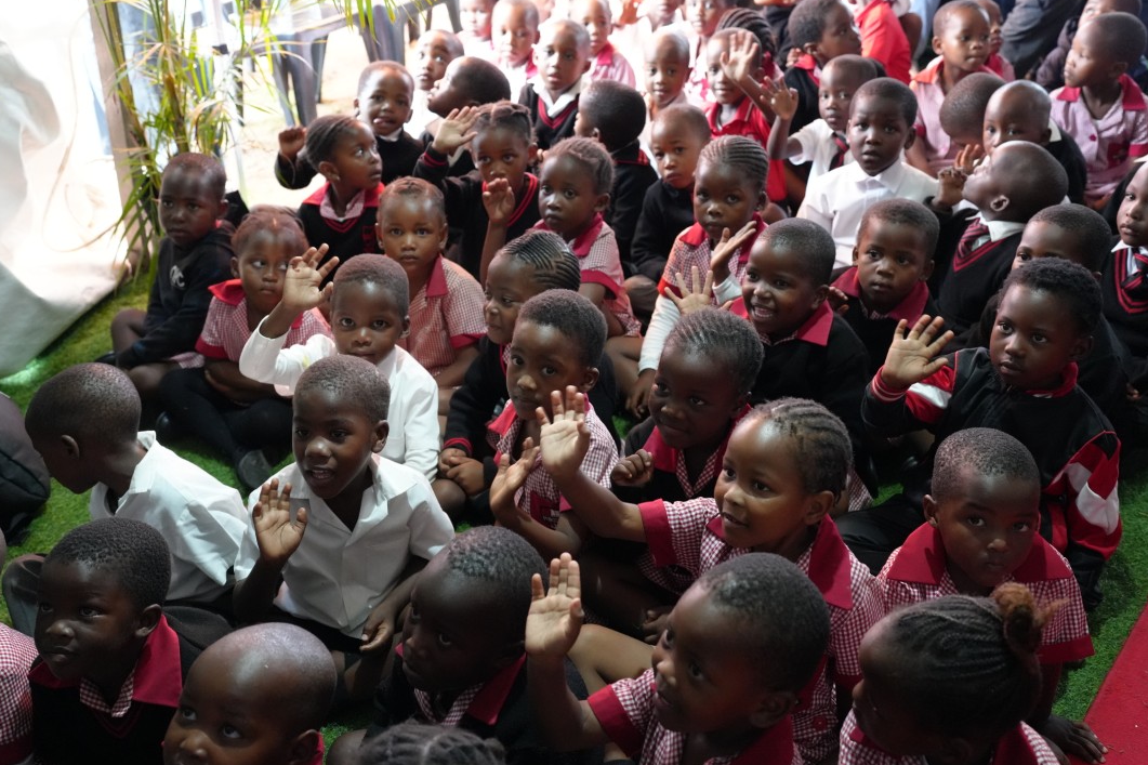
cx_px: 597
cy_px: 356
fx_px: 1212
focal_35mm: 38
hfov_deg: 50.7
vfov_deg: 35.0
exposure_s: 1/160
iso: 6400
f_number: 4
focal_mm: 35
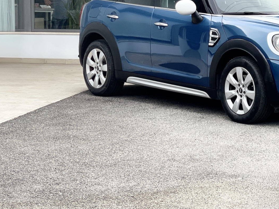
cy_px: 55
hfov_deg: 17.2
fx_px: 911
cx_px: 239
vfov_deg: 13.1
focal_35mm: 113
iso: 50
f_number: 2.2
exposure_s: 1/121
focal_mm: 7.5
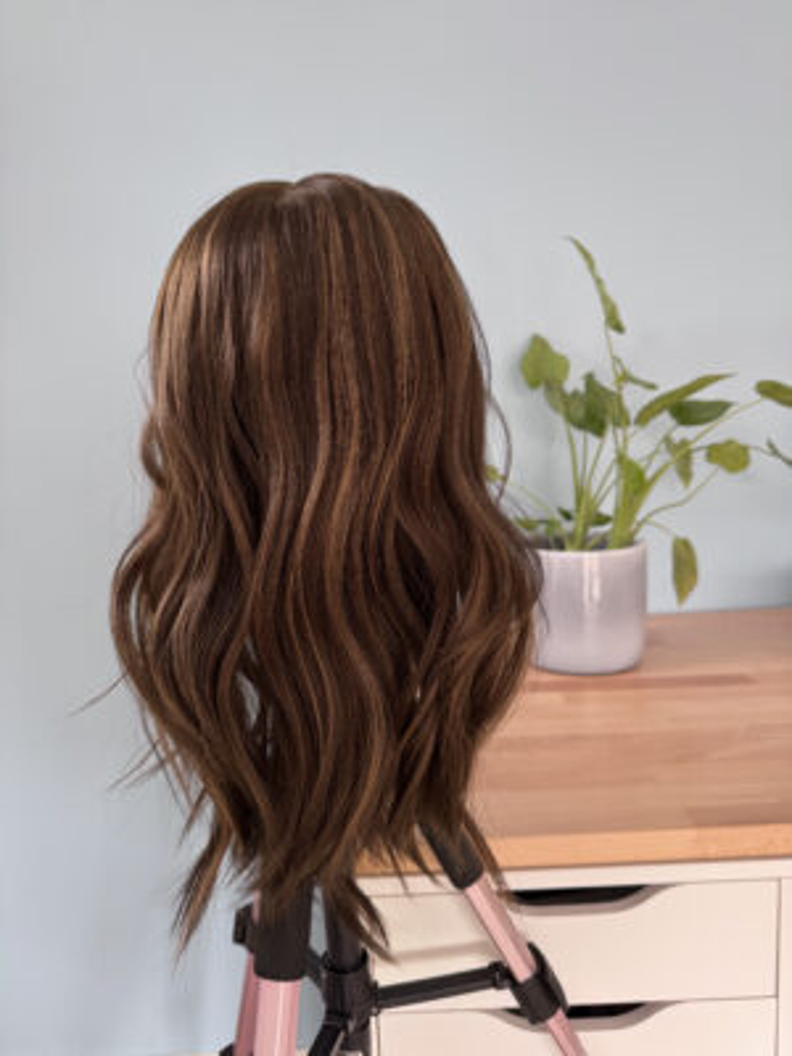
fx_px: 732
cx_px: 396
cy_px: 528
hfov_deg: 56.8
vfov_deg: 71.6
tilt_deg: -7.5
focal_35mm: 24
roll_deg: +3.1
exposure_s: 1/60
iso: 320
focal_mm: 6.76
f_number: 1.78
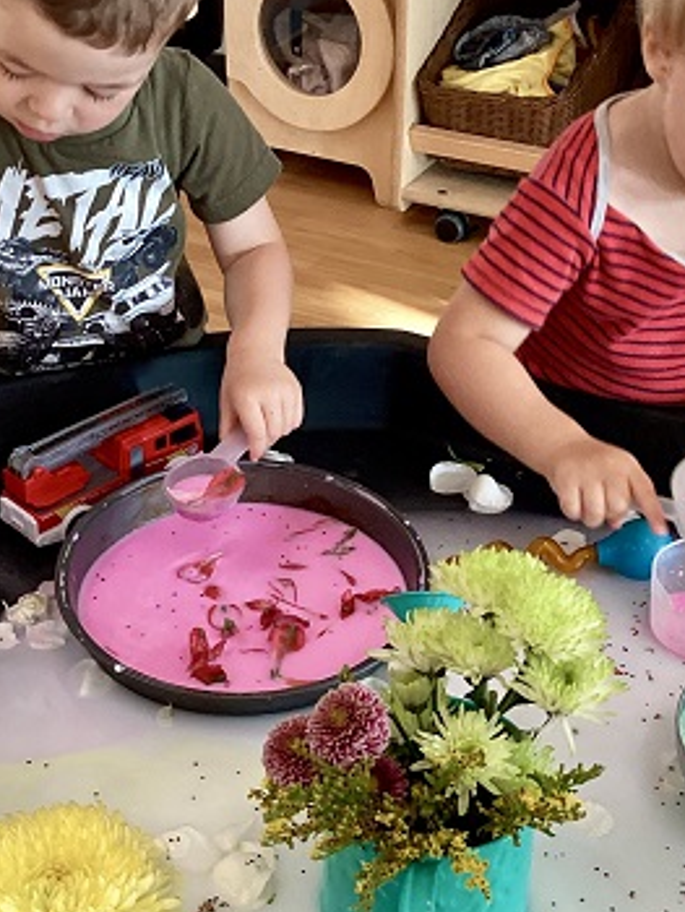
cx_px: 333
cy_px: 438
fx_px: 1555
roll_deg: +0.6
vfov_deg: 32.7
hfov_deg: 24.8
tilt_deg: -29.8
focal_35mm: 59
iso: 200
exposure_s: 1/50
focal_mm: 3.3
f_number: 2.4
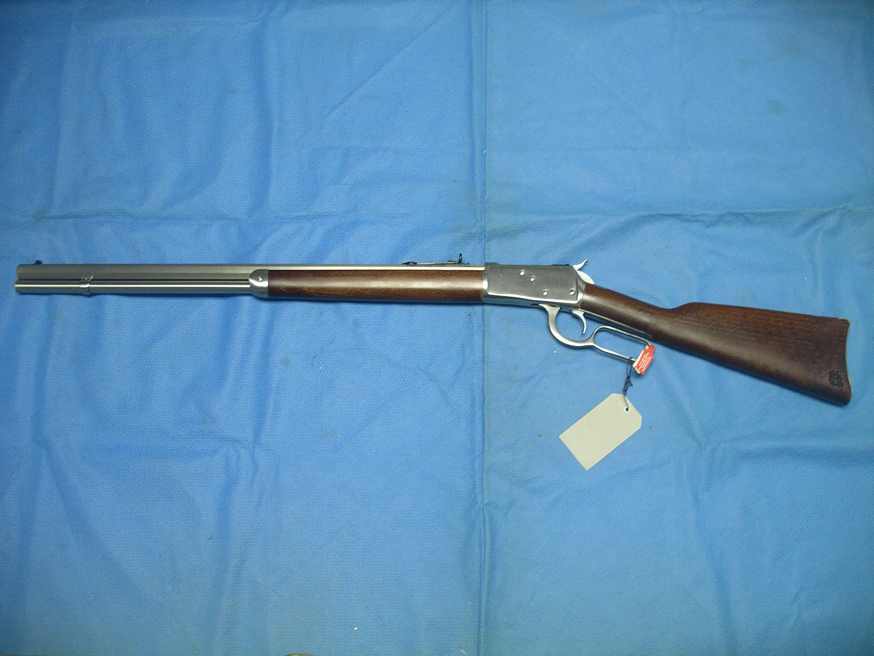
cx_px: 437
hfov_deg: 50.1
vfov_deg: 38.7
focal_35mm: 37
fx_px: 934
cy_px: 328
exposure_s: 1/40
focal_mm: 7.8
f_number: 2.8
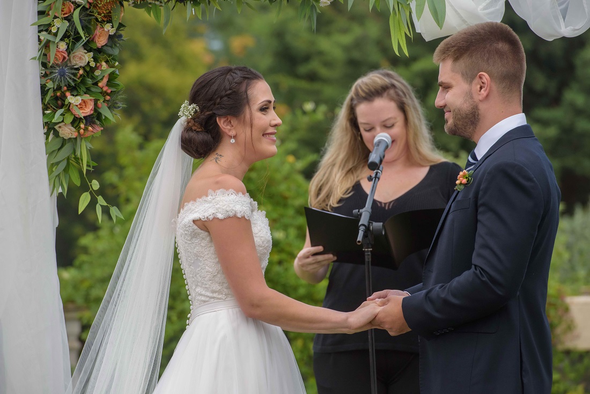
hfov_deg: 10.3
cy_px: 197
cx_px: 295
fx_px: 3278
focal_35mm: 200
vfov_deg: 6.9
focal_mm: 200
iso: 640
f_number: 6.3
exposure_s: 1/320
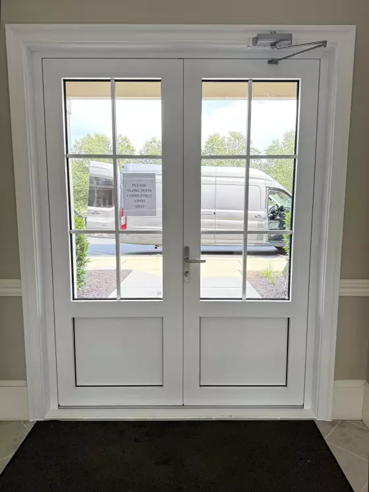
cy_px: 246
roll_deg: +0.6
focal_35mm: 24
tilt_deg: -6.4
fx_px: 341
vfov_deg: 71.6
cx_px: 184
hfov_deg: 56.8
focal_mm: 6.76
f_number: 1.78
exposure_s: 1/178
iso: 100
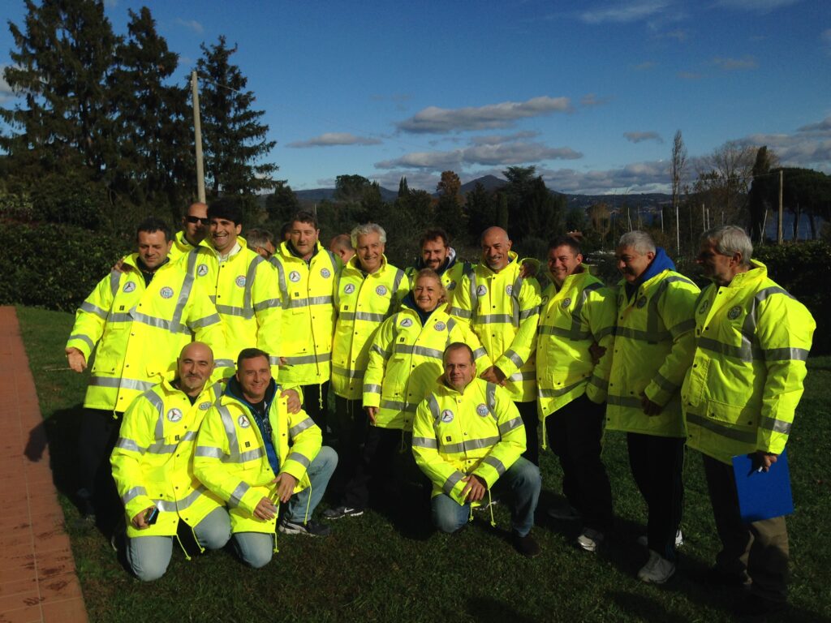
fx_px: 792
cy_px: 312
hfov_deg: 55.4
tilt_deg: -7.2
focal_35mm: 33
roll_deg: +1.3
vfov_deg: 42.9
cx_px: 416
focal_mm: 4.12
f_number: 2.4
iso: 50
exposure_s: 1/3876
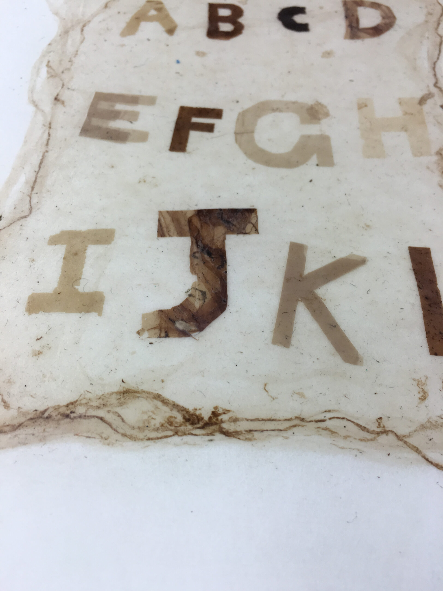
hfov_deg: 48.2
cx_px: 222
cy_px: 296
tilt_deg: -54.9
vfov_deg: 61.7
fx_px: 495
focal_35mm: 29
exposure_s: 1/60
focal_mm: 4.15
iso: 32
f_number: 2.2
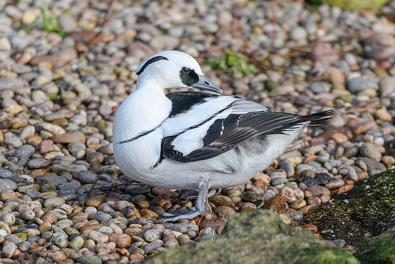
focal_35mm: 669
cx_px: 214
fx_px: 7342
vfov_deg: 2.1
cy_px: 182
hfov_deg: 3.1
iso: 720
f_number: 5.6
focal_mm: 400
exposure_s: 1/1250
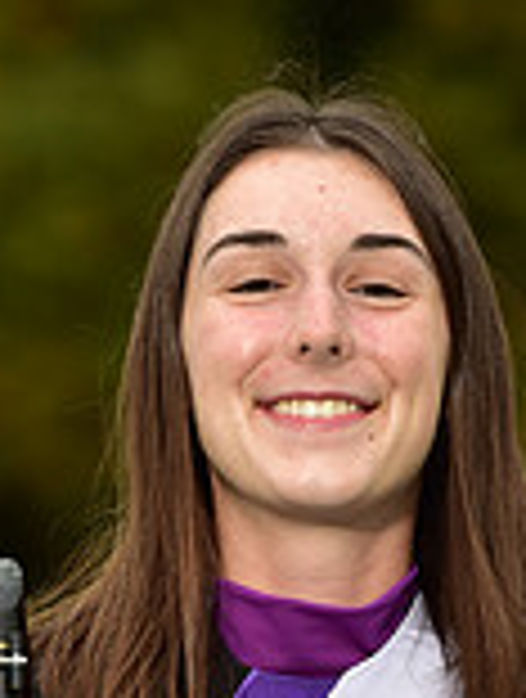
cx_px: 321
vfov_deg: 2.8
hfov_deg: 2.1
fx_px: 14487
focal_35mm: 718
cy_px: 946
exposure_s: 1/250
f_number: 5.6
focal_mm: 200
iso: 500
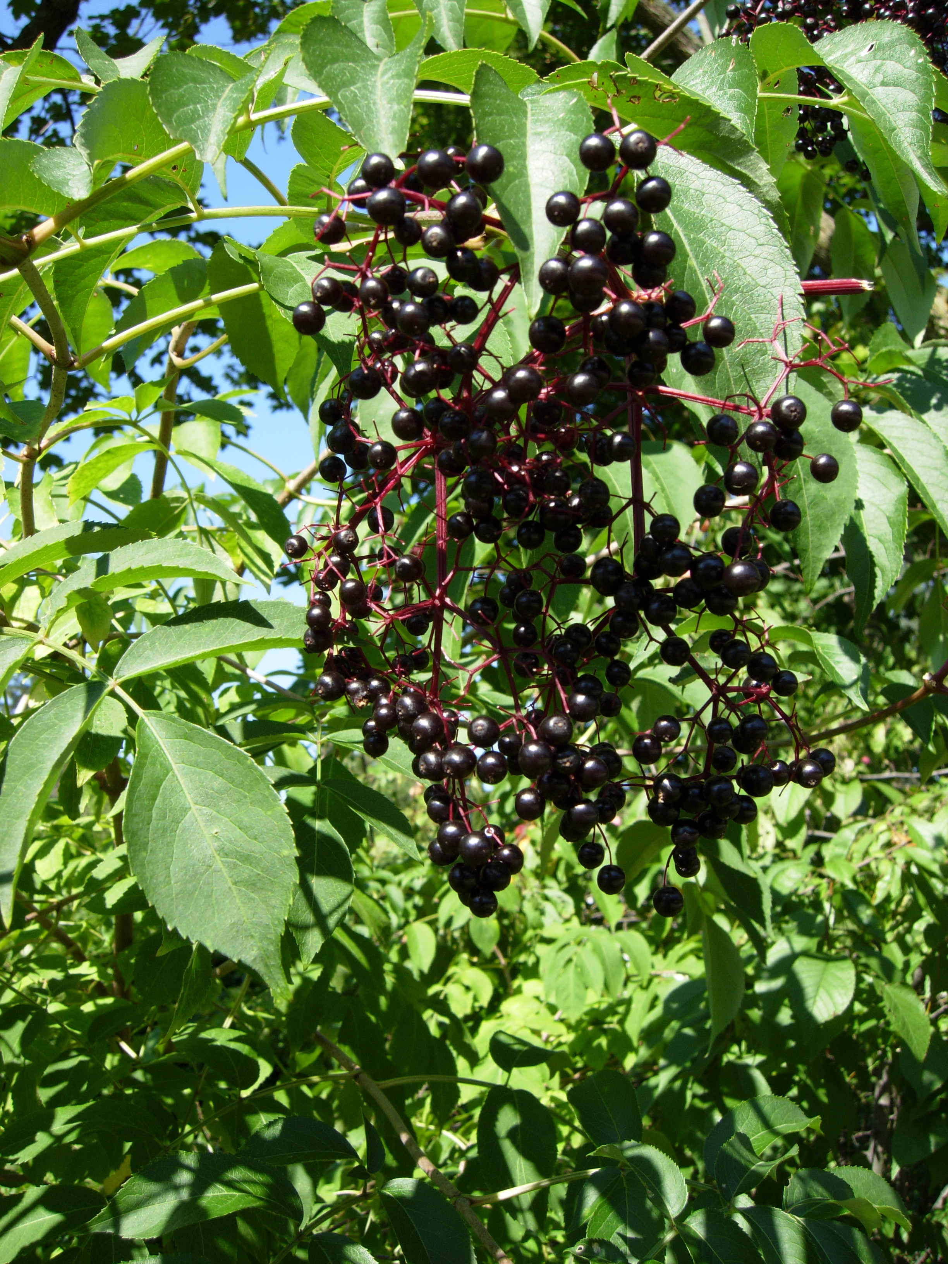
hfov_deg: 39.7
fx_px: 1315
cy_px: 632
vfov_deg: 51.4
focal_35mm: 36
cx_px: 474
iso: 50
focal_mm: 7.5
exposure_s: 1/197
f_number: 4.3
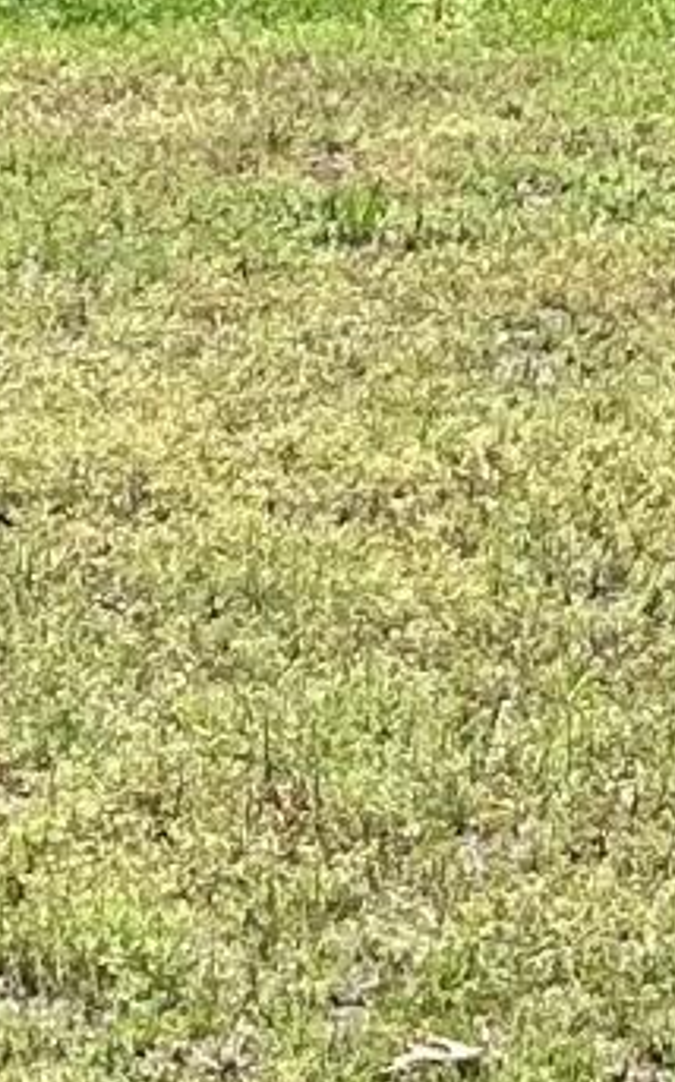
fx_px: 7102
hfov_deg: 5.3
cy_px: -905
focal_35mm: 241
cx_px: 1359
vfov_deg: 8.4
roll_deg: -2.0
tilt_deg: -0.3
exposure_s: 1/1972
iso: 50
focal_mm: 5.7
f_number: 1.5
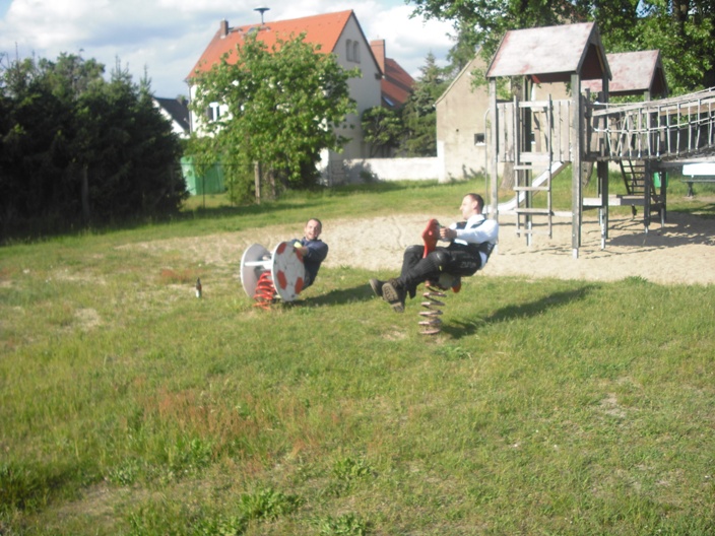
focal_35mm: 38
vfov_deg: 37.7
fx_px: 785
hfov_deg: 49.0
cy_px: 268
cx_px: 358
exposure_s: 1/160
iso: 64
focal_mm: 6.2
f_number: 5.6
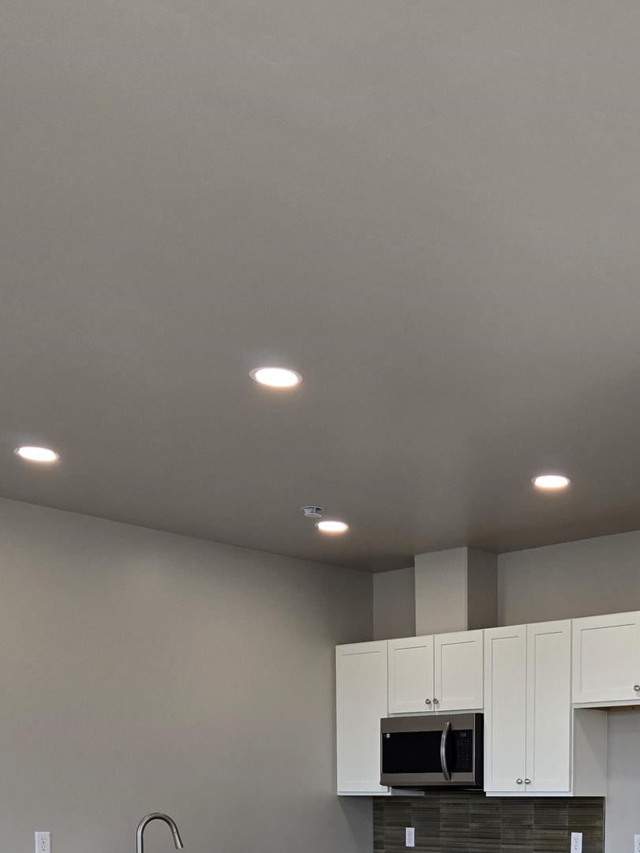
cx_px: 543
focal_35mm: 49
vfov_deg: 34.5
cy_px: 896
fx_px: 1208
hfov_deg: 28.8
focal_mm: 5.4
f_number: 1.8
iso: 50
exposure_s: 1/120
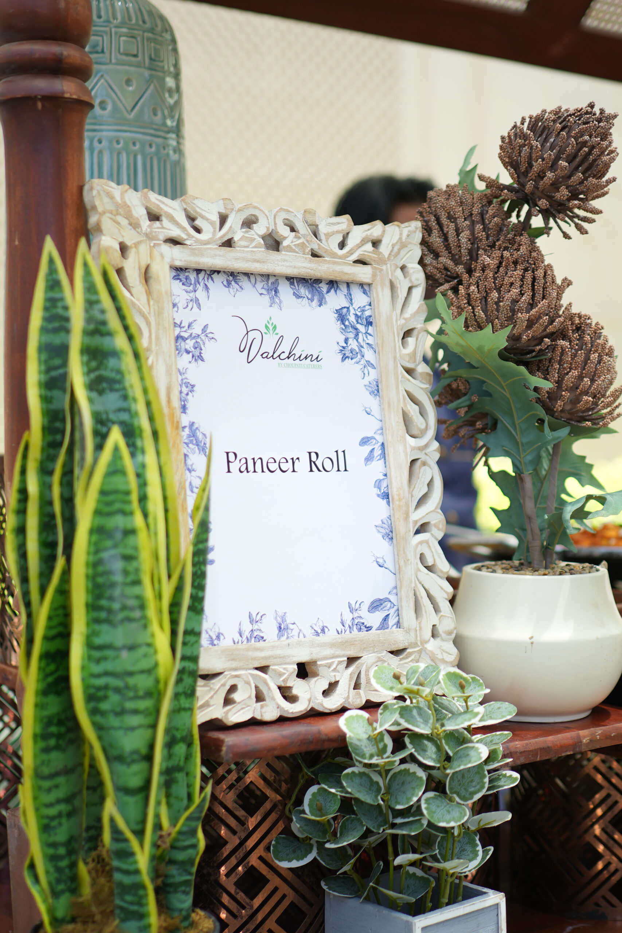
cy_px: 466
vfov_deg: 38.2
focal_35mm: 52
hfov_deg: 26.0
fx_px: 1347
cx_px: 311
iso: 125
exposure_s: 1/1000
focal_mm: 35
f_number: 1.8
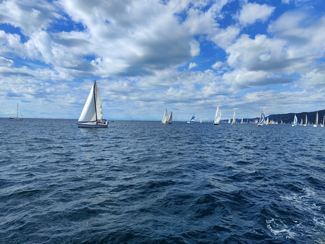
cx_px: 172
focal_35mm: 26
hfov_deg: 67.2
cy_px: 113
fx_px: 244
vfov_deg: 53.0
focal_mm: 5.59
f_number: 1.88
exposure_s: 1/2976
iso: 50
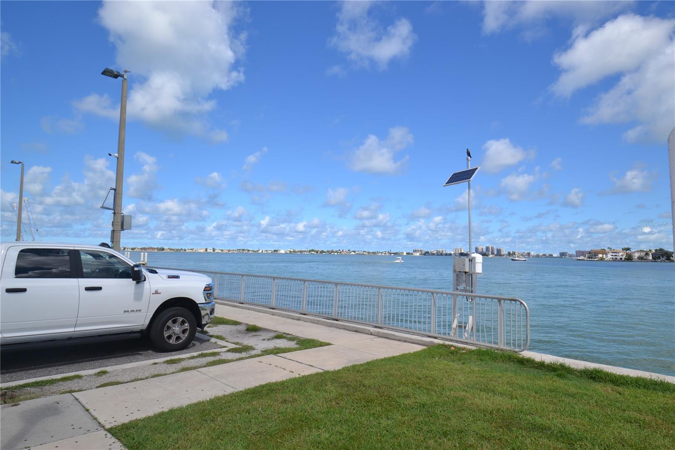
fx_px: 394
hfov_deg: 81.2
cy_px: 225
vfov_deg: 59.5
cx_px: 338
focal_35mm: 21
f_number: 8
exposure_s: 1/250
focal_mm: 14
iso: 100
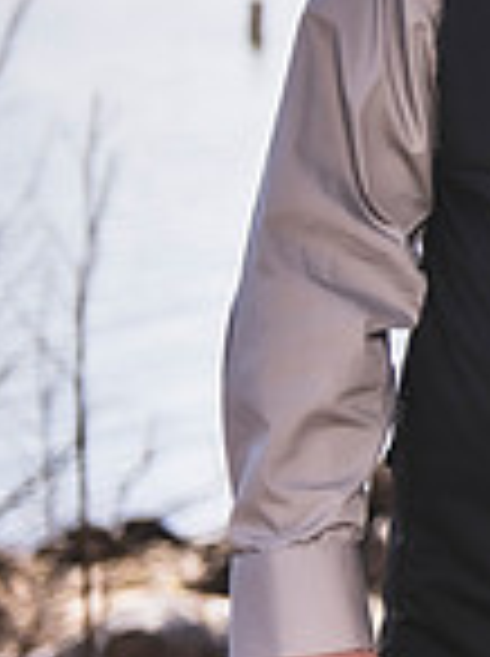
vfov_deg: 10.5
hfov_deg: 7.3
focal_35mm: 187
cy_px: 56
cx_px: 1300
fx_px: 3540
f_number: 2.8
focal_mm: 48
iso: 100
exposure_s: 1/2000
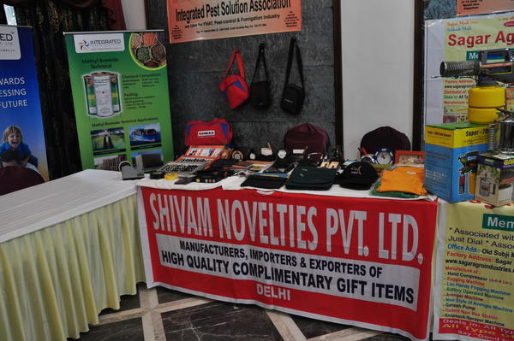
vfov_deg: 43.5
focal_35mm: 30
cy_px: 170
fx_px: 428
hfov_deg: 62.0
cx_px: 257
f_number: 5
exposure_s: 1/50
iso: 800
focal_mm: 20
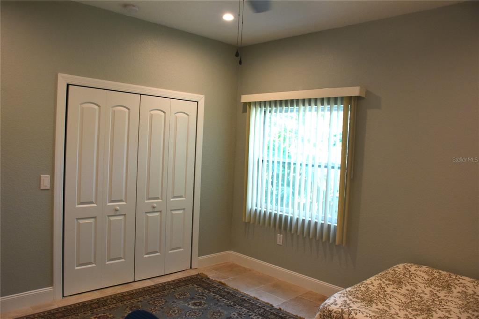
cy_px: 160
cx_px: 240
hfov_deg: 67.4
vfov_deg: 47.9
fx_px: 359
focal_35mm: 27
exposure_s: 1/125
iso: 800
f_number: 5.6
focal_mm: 18
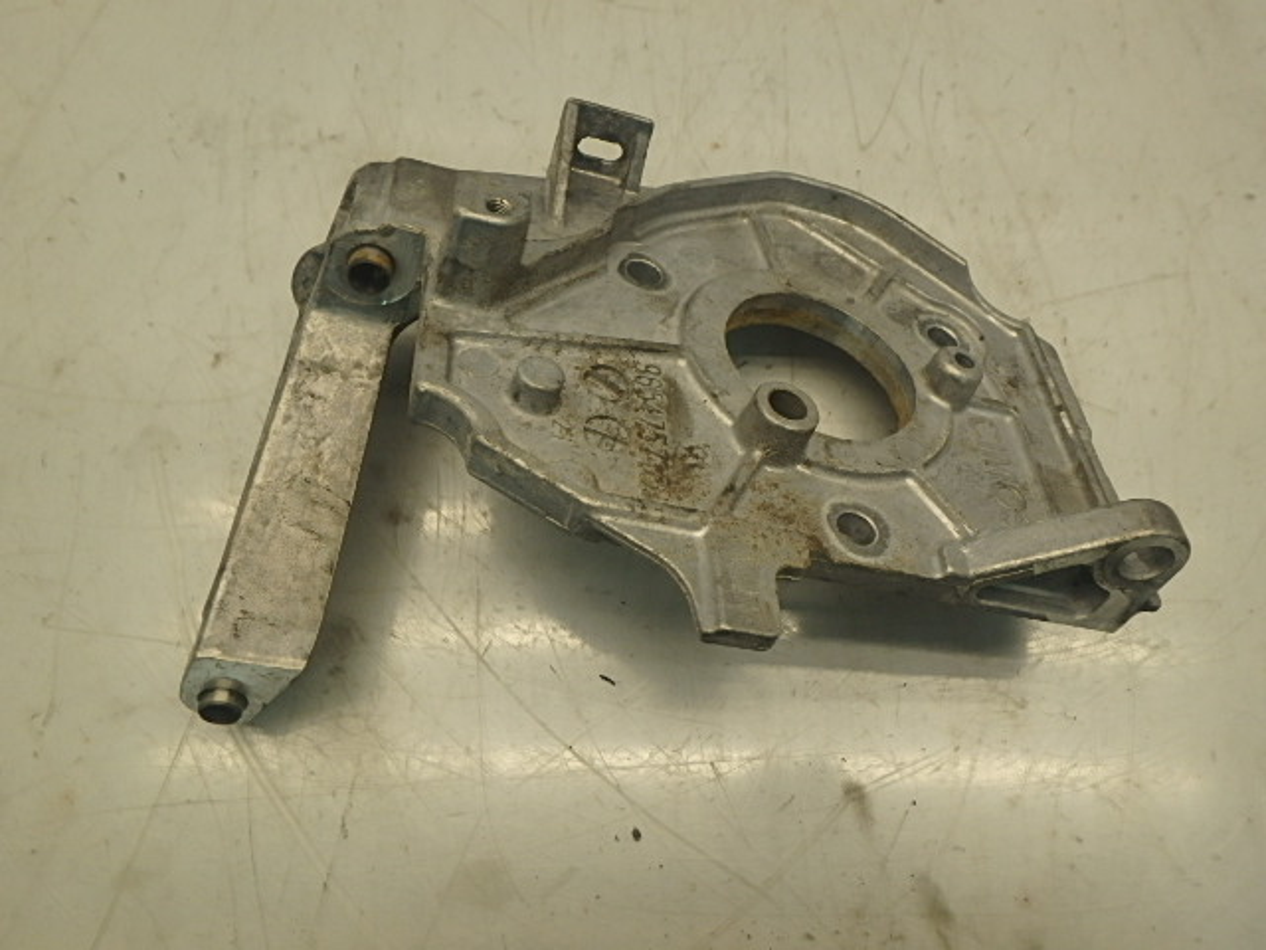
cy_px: 475
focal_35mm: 29
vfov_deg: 48.2
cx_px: 633
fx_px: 1061
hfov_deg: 61.7
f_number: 4.6
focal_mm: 5.2
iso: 200
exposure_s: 1/50
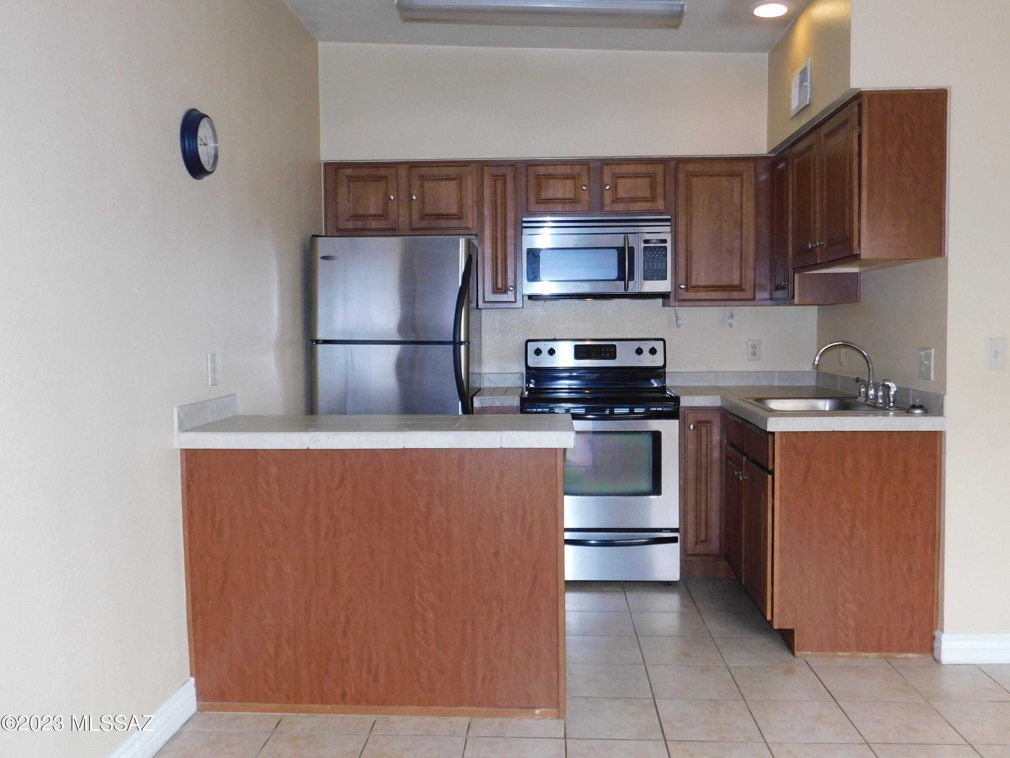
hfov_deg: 60.0
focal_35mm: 30
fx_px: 875
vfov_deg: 46.8
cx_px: 505
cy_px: 379
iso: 200
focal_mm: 5.3
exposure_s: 1/30
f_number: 3.2
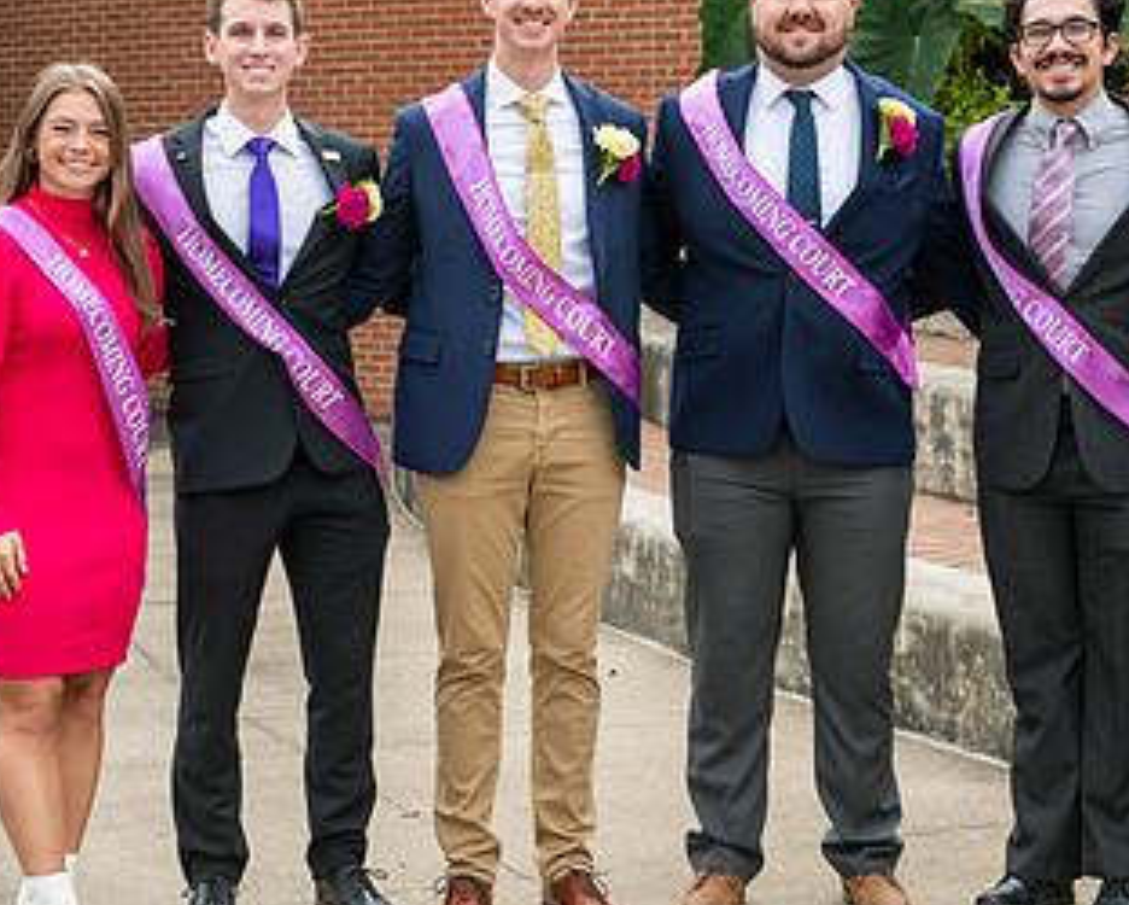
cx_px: 561
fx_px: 3210
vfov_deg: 16.0
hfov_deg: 19.9
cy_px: 418
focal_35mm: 96
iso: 125
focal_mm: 55
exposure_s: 1/320
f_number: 4.5
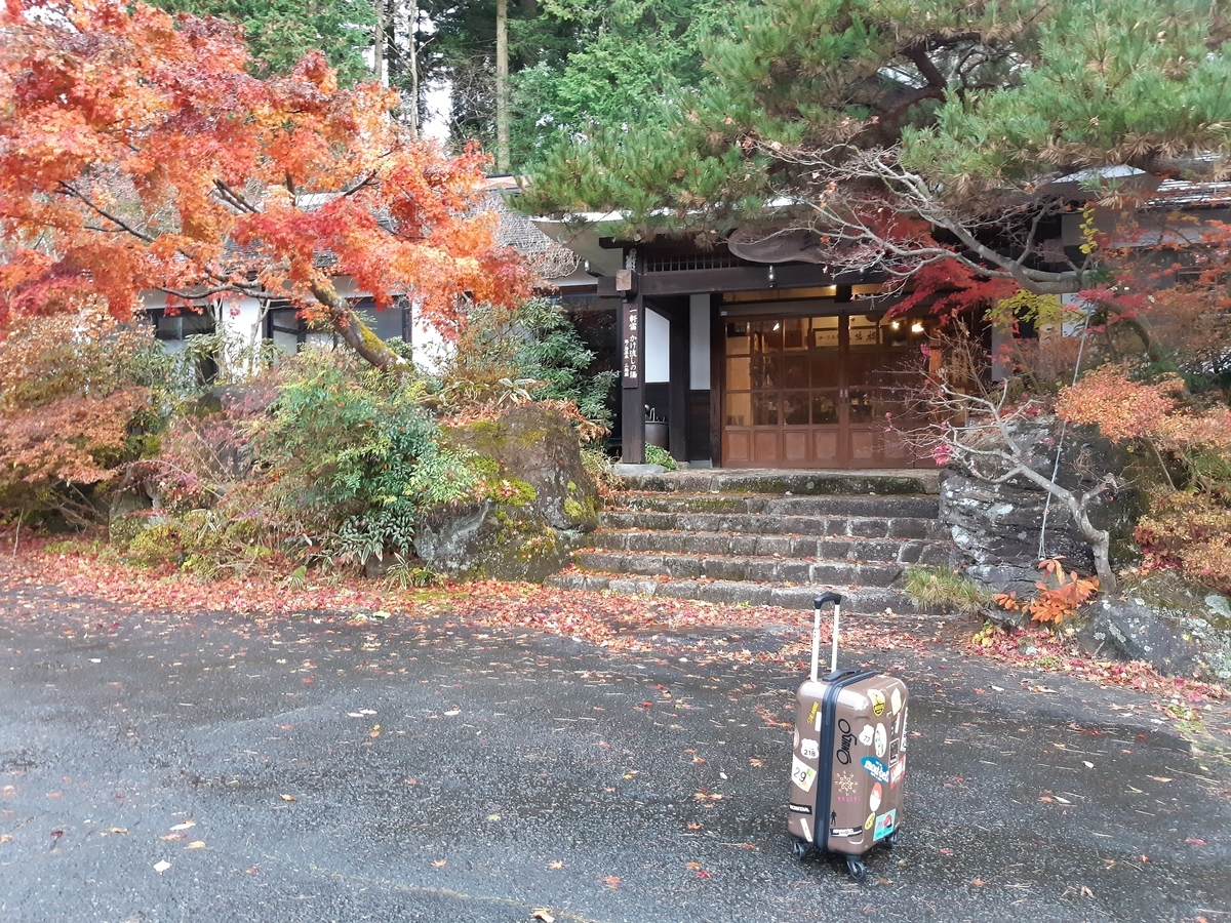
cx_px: 616
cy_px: 462
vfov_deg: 53.1
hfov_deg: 67.3
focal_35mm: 26
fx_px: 925
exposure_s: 1/50
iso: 250
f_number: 1.7
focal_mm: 3.93
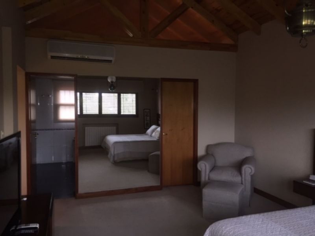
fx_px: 264
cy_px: 118
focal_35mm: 29
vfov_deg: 48.2
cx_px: 158
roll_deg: -1.1
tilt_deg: -3.5
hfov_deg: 61.7
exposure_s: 1/17
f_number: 2.2
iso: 160
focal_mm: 4.15
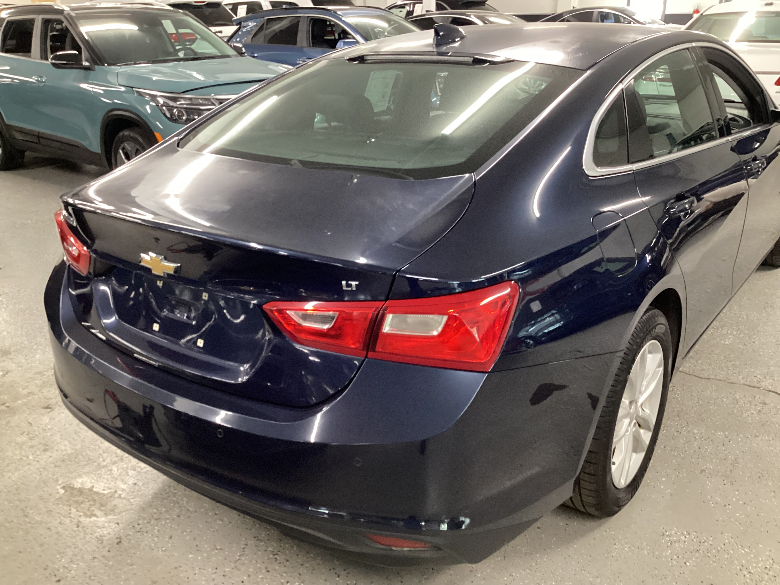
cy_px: 292
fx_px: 699
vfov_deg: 45.4
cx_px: 390
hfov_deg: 58.4
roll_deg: -0.2
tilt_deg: -24.1
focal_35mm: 31
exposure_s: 1/40
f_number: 2.4
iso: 400
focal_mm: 3.3
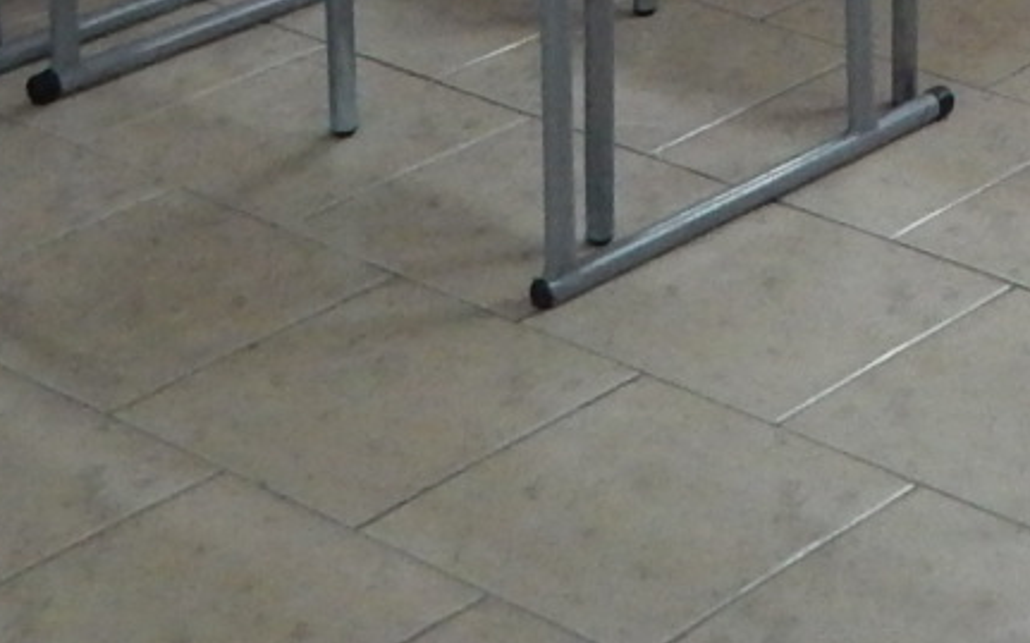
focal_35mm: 123
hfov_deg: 16.3
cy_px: -915
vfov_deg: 9.4
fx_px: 3451
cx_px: 1226
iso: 320
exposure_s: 1/30
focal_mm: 4
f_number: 3
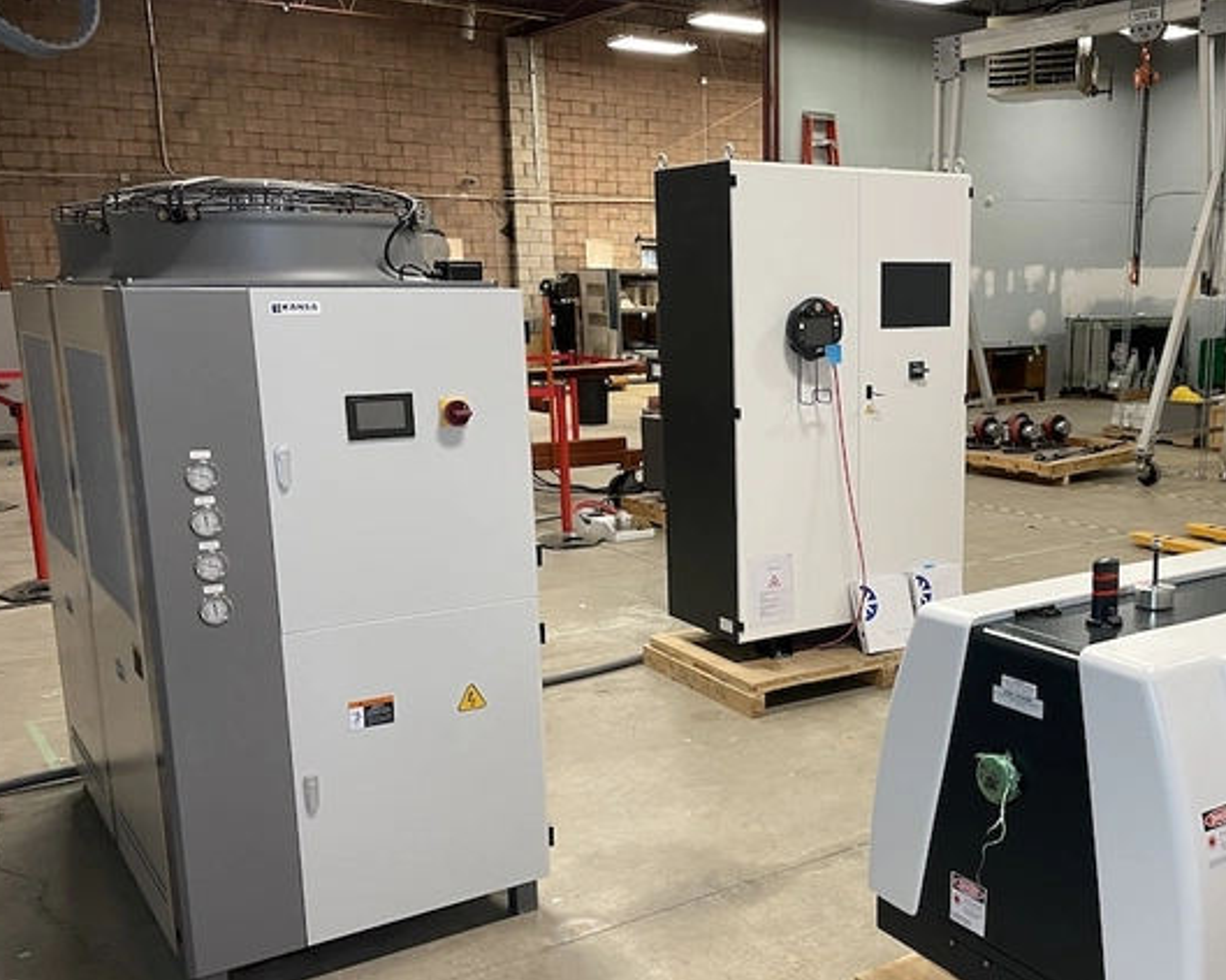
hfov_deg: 49.2
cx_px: 837
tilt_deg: -13.2
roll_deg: -0.2
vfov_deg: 41.0
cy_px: 576
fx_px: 1306
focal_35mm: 36
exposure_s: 1/60
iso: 250
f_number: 1.6
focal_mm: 4.2
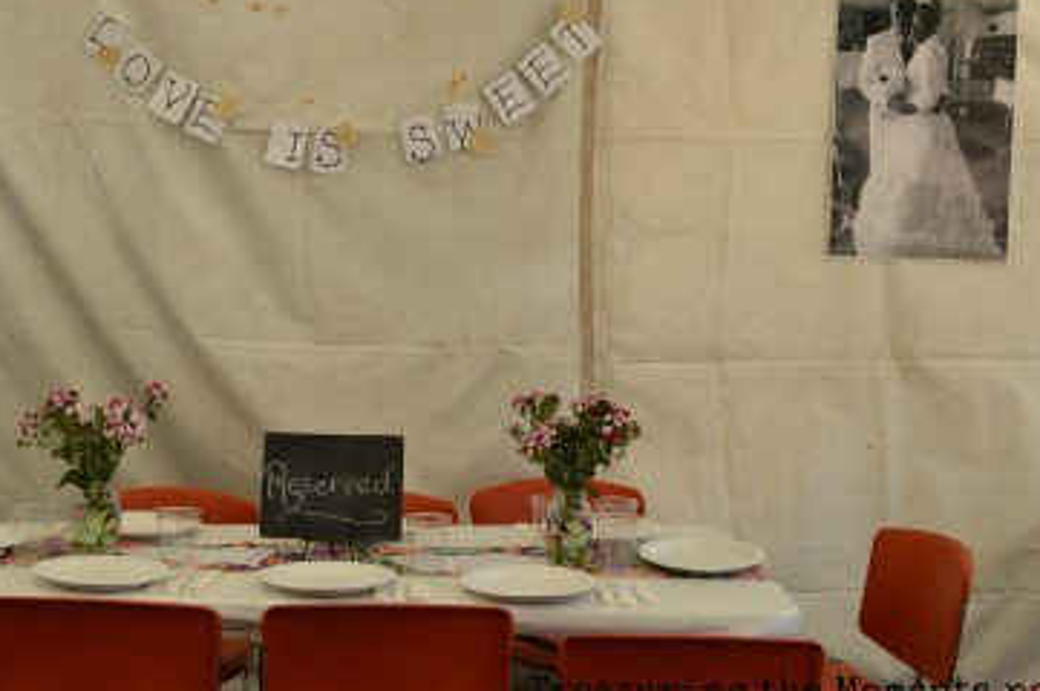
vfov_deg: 24.9
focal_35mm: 54
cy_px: 259
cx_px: 389
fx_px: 1559
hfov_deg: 36.7
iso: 180
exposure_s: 1/125
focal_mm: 26
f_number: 5.6
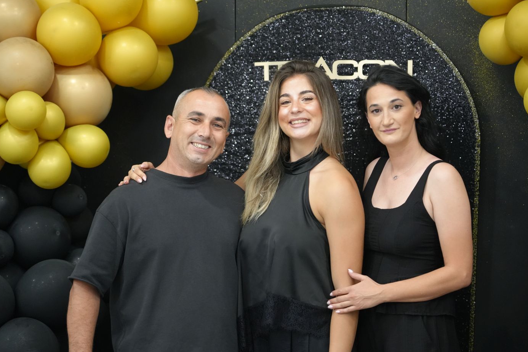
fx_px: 1349
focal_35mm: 92
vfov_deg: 14.9
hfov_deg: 22.1
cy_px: 168
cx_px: 280
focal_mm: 85
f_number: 4
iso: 5000
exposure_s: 1/160
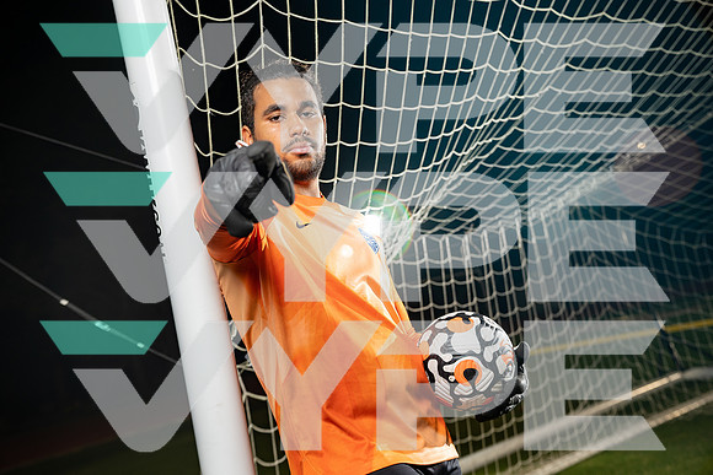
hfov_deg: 40.3
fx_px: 971
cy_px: 238
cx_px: 356
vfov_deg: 27.5
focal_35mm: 49
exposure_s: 1/125
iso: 400
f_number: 4
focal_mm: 49
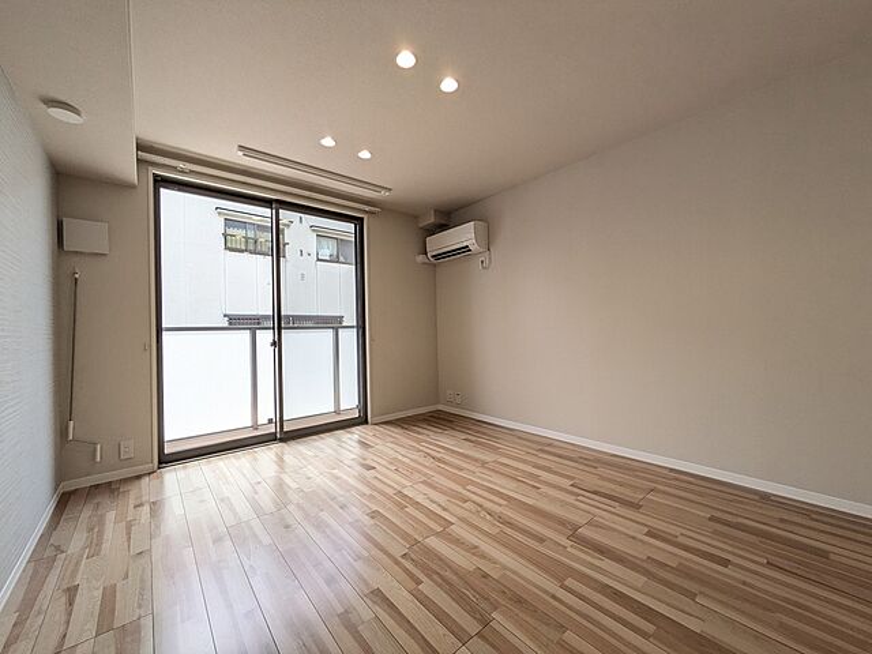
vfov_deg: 85.7
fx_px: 353
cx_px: 436
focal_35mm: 14
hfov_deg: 102.1
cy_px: 327
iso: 49
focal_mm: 1.83
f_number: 2.2
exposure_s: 1/202
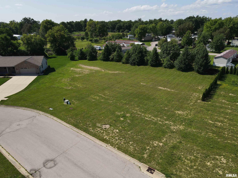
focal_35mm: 24
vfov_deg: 56.8
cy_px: 89
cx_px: 119
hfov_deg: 71.6
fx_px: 165
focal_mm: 4.5
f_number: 2.8
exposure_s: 1/725
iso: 100
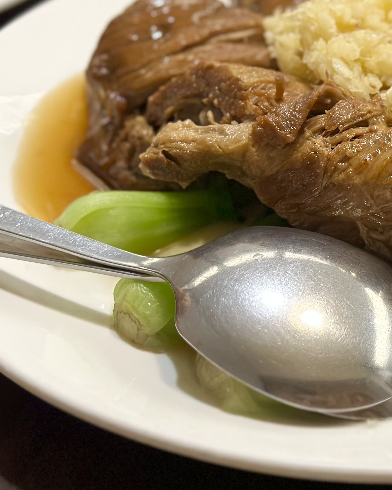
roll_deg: +1.1
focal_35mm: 99
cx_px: 351
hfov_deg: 15.4
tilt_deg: -32.0
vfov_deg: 19.2
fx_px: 1435
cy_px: 119
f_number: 1.78
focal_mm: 6.86
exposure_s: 1/60
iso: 250
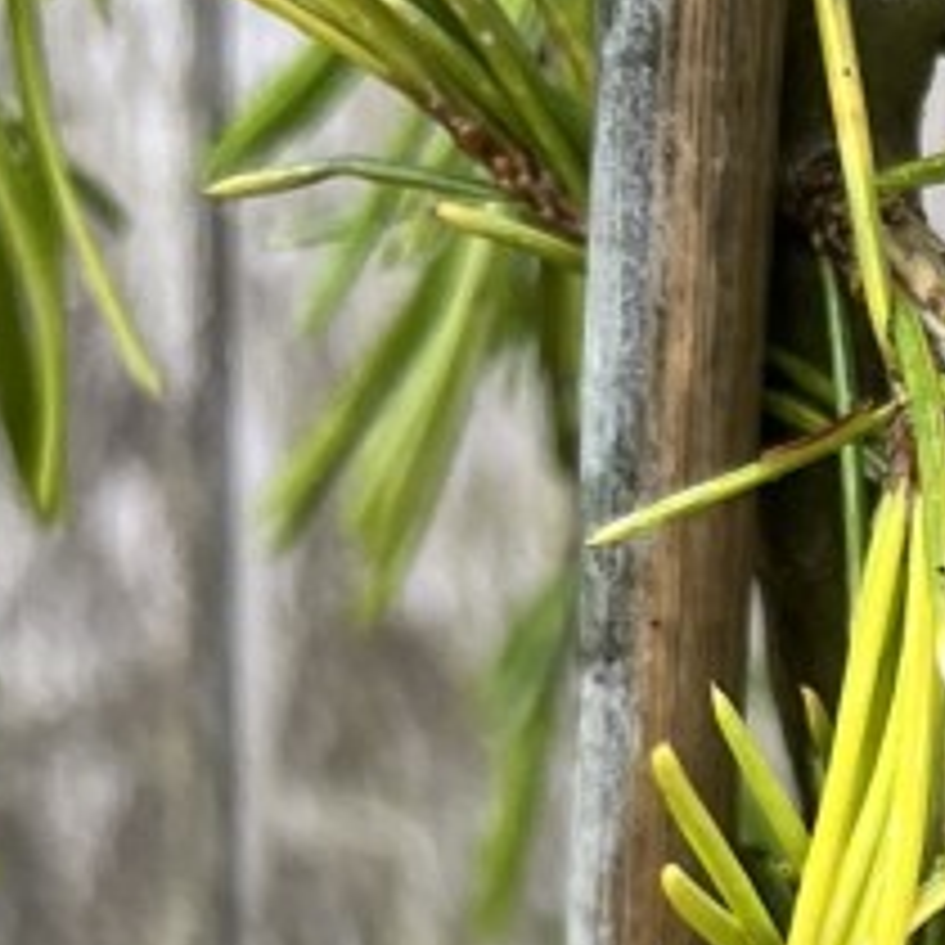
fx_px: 3645
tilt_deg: -33.2
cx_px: 1395
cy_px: 1683
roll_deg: -11.4
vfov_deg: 13.3
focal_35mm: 118
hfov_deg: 13.9
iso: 125
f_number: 1.6
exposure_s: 1/121
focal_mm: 5.1
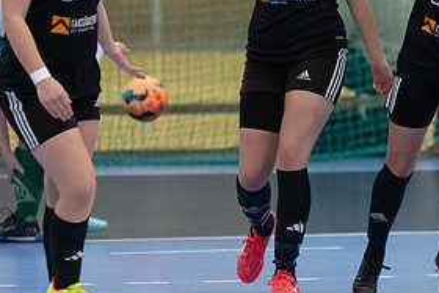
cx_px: 314
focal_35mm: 622
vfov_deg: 2.2
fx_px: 7589
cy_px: 89
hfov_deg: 3.3
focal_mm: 200
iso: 8000
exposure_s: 1/500
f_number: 3.5
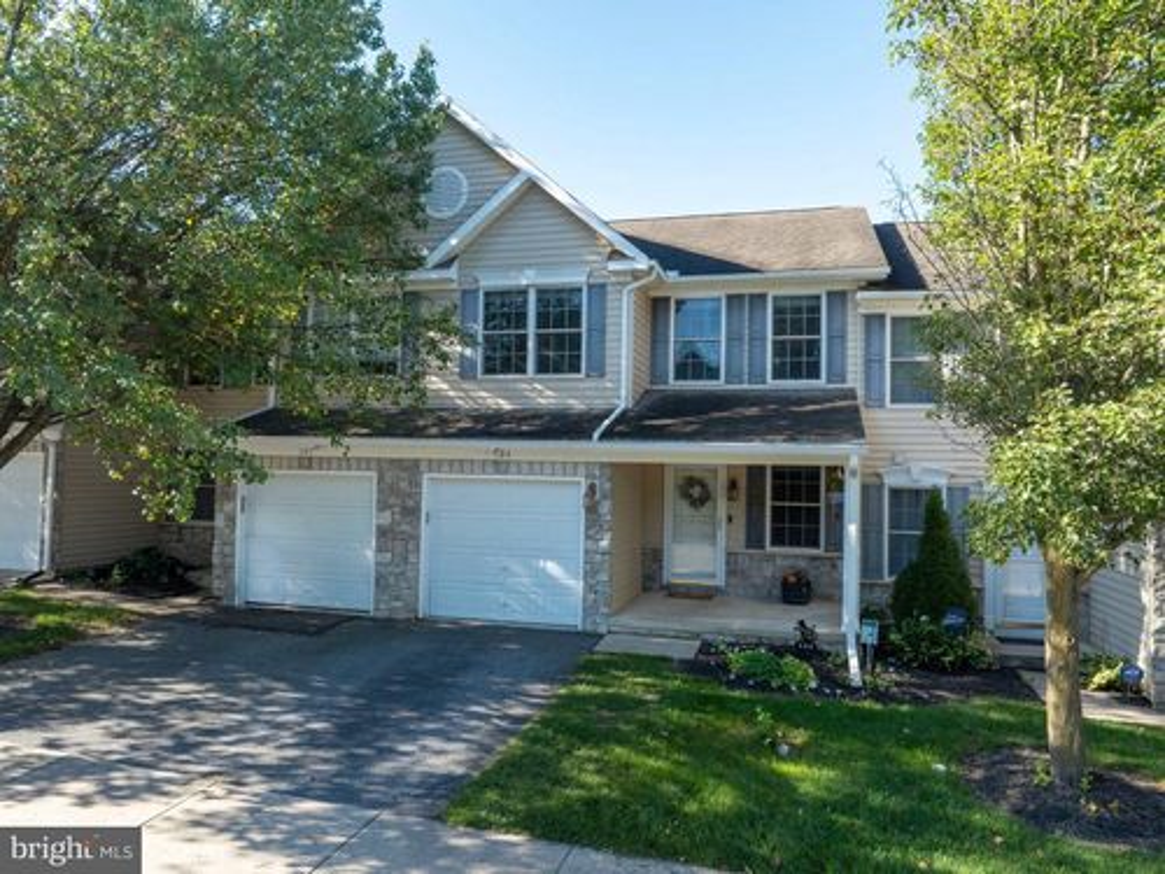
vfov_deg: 56.8
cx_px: 582
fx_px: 808
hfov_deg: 71.6
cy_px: 437
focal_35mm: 24
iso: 100
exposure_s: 1/80
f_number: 7.1
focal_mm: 12.29
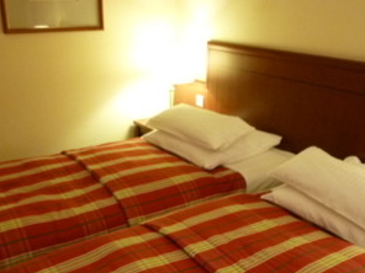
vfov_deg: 36.8
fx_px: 401
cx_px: 182
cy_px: 207
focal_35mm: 38
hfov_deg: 49.0
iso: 400
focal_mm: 4.5
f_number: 2.8
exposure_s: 1/10
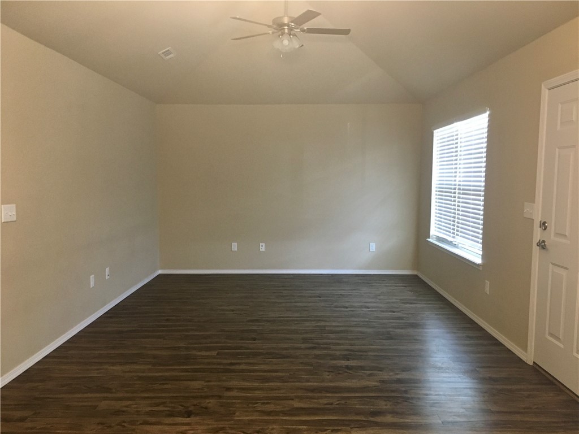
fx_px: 485
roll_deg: -0.1
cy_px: 217
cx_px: 290
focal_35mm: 29
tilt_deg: -4.5
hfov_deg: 61.7
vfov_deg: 48.2
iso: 200
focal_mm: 4.15
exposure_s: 1/30
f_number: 2.2
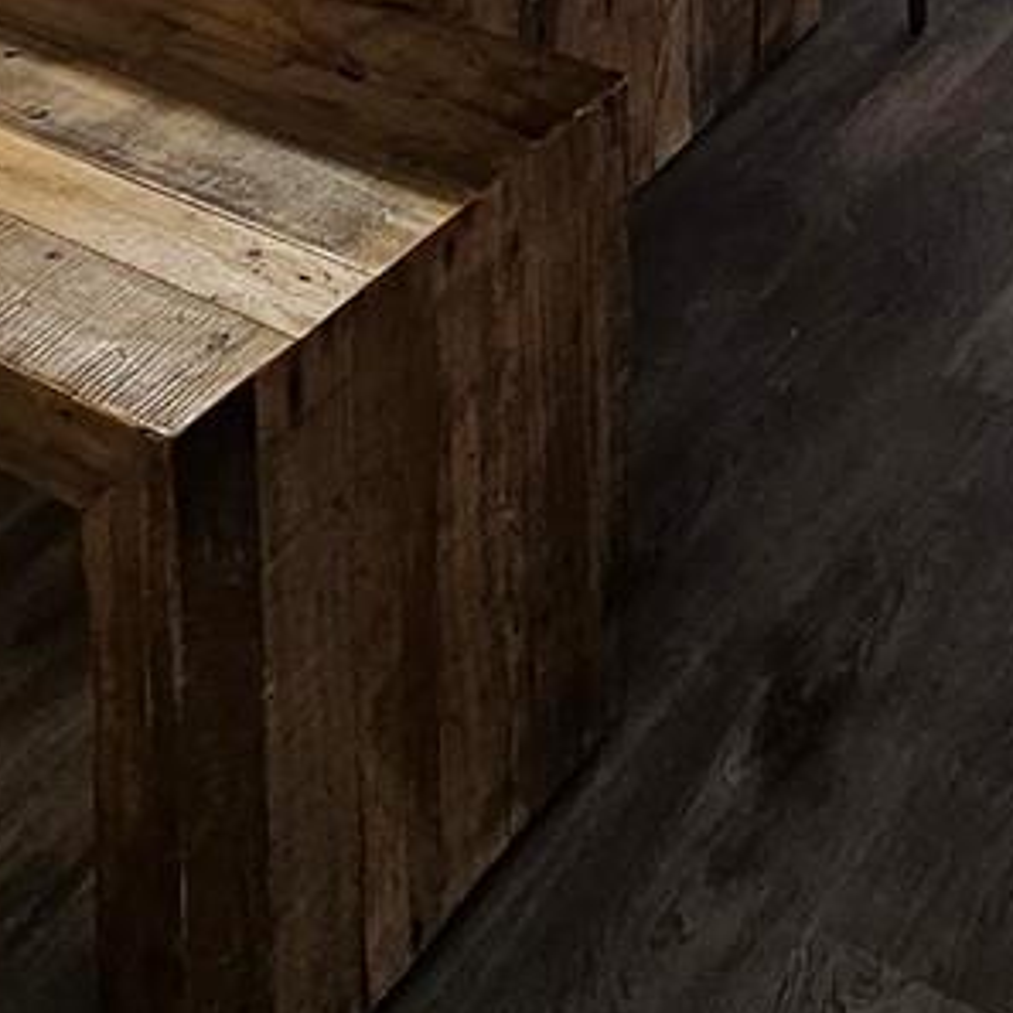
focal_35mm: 62
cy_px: -965
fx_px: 2053
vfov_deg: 18.8
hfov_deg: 26.1
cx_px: 1037
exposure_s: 1/60
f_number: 2.2
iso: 200
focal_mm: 2.2
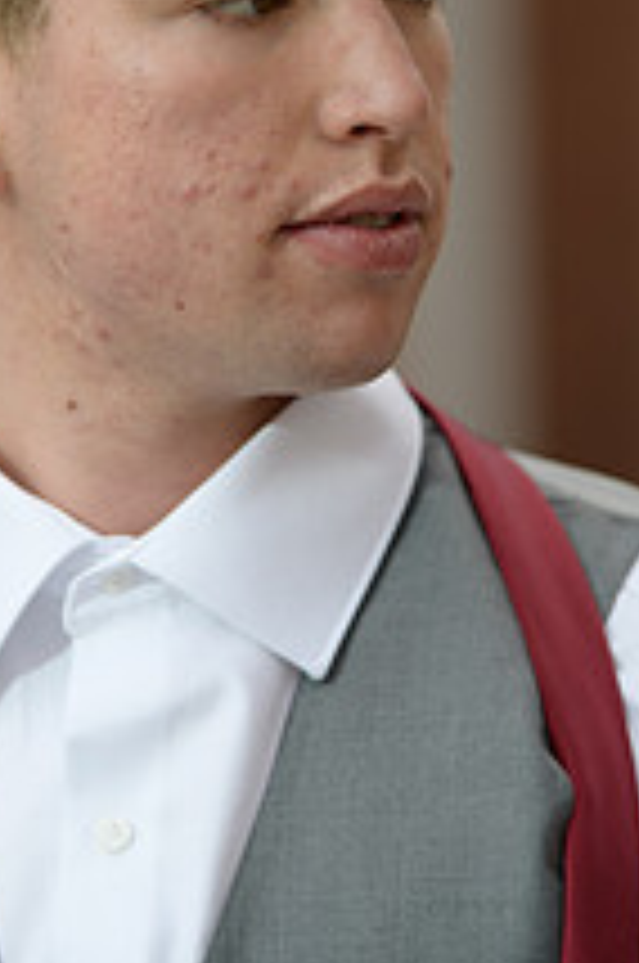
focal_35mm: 257
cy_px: 140
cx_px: 176
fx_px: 6864
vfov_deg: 8.0
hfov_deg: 5.3
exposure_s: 1/640
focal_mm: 122
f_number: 2.8
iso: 250
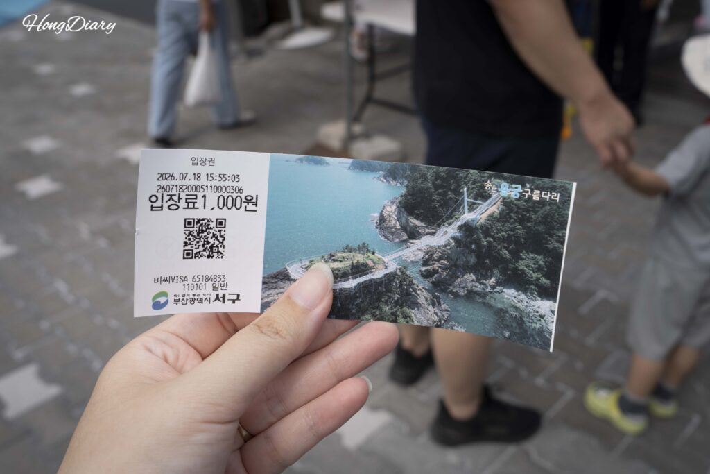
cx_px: 355
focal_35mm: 28
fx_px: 552
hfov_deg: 65.5
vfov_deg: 46.4
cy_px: 237
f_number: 8
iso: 100
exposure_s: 1/200
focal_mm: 28
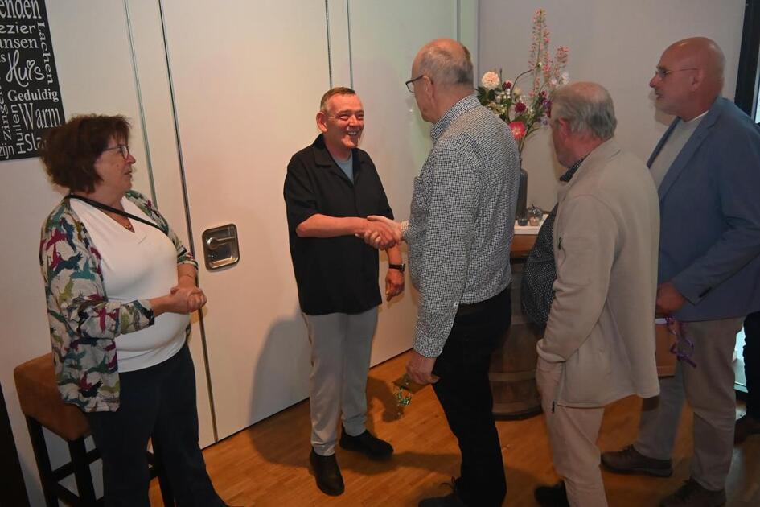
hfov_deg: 63.7
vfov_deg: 45.0
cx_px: 380
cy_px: 254
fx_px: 612
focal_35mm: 29
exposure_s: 1/60
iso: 4500
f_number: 4
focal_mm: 19.5
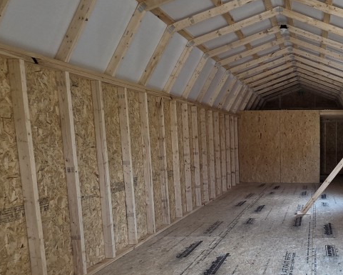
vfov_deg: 52.7
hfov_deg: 55.8
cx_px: 306
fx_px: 274
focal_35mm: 27
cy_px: 171
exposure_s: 1/120
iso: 100
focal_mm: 2.2
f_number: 2.2
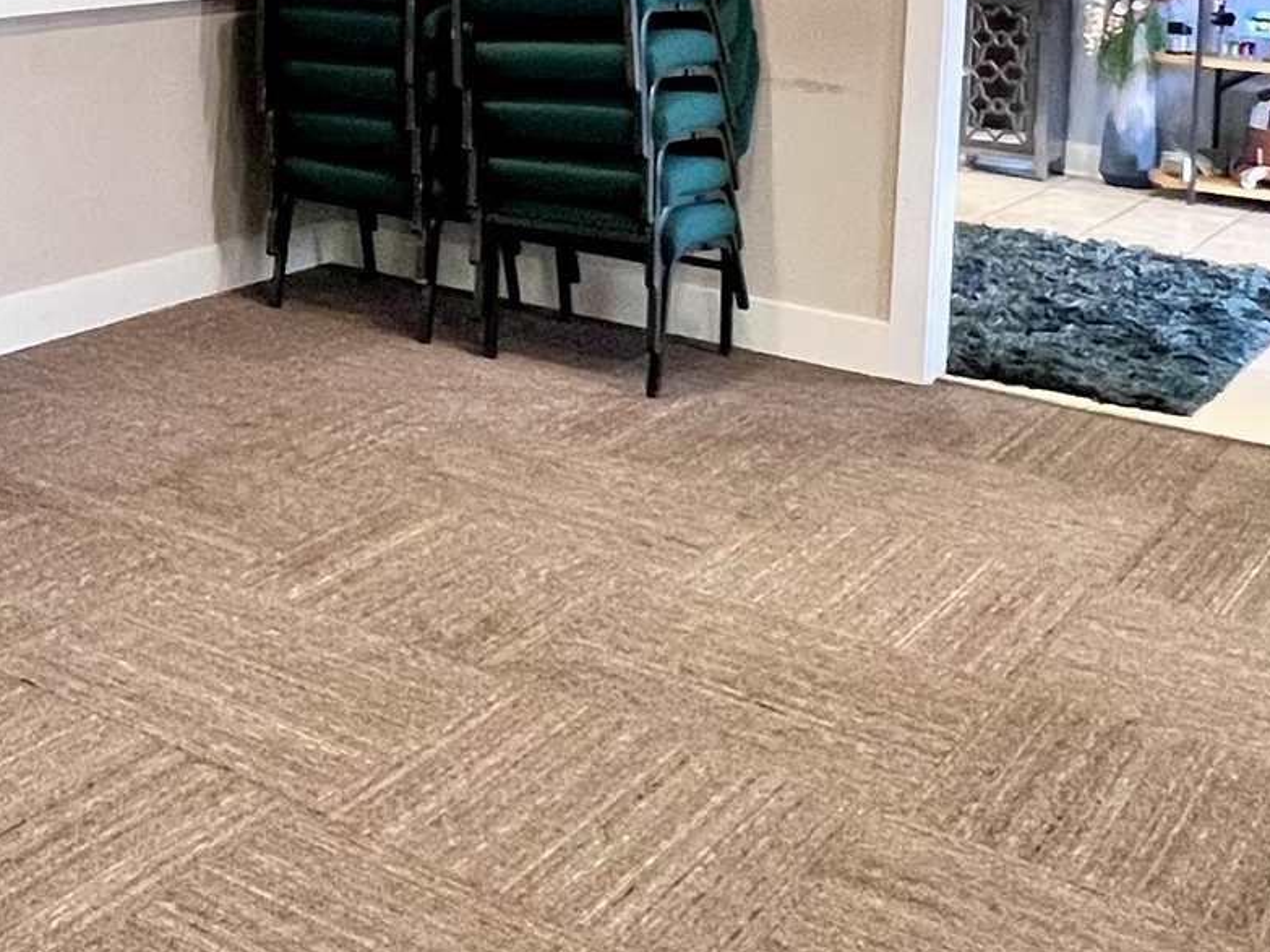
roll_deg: -1.9
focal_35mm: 51
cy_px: -104
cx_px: -32
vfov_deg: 26.3
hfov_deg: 33.9
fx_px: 1871
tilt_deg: -4.0
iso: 320
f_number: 1.8
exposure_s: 1/60
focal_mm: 1.57
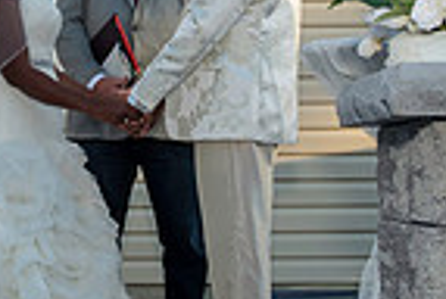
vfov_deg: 11.1
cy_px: 42
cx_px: 117
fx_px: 1539
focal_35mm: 124
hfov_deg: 16.4
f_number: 6.3
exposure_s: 1/250
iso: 400
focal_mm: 19
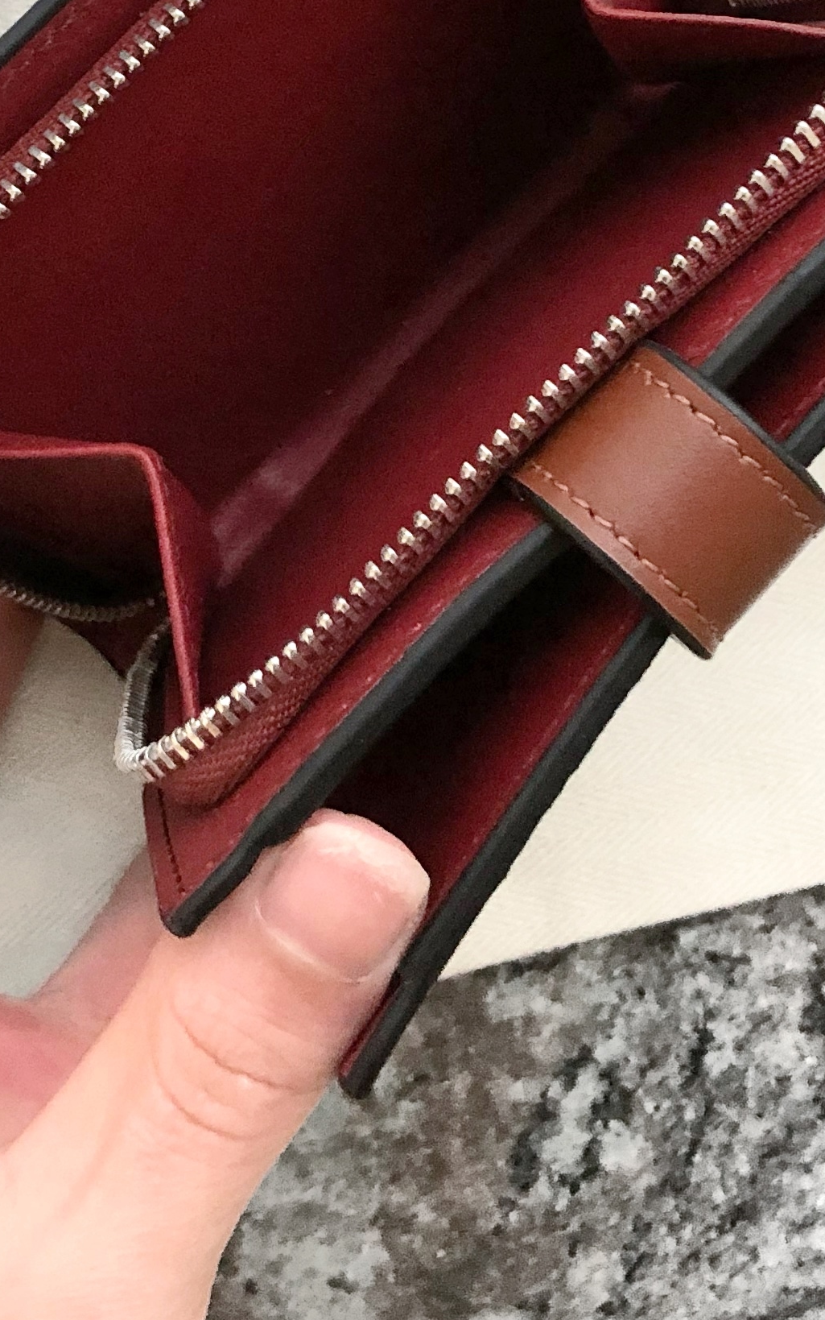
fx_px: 2625
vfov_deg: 27.4
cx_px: 340
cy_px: 172
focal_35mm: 73
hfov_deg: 17.8
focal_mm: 4
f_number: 1.8
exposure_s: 1/15
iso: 80
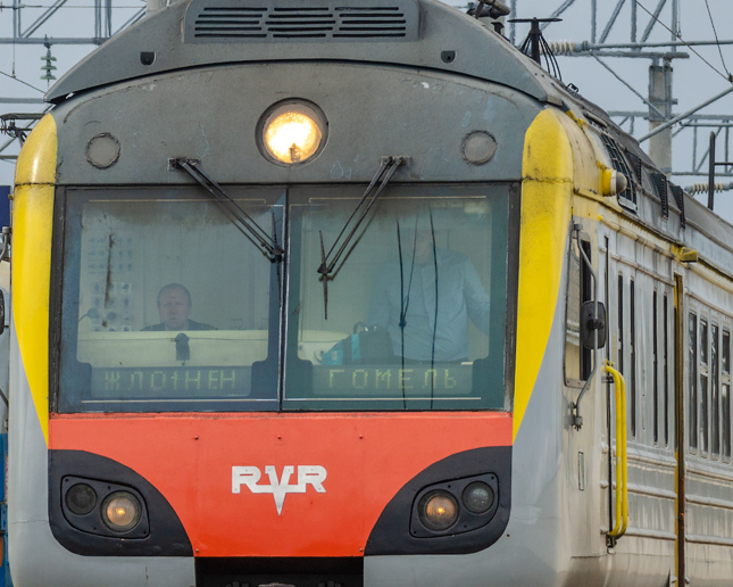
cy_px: 288
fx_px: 9569
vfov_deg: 3.5
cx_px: 540
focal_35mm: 441
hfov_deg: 4.4
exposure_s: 1/320
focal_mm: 135
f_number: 7.1
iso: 200
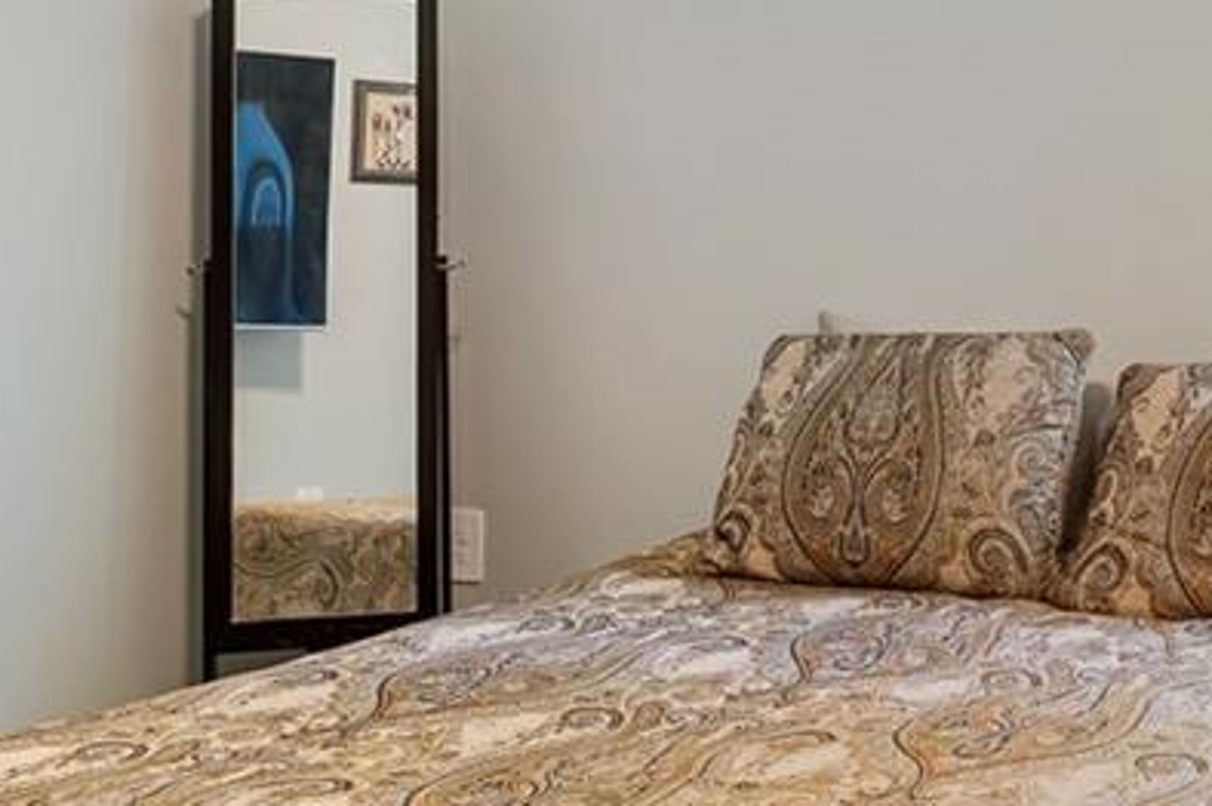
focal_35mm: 65
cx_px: 1258
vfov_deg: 20.7
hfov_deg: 28.7
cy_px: 206
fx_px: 2186
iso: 400
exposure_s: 1/2
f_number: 9
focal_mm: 16
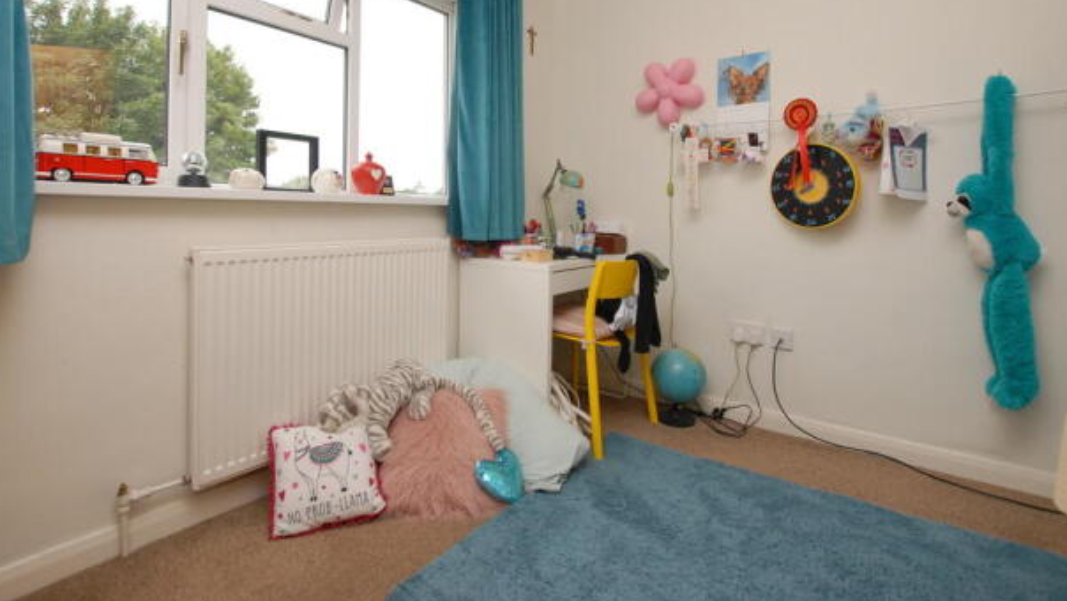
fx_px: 481
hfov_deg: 95.9
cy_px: 218
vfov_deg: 62.9
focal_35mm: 17
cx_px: 522
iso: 250
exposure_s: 1/60
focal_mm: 10
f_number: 5
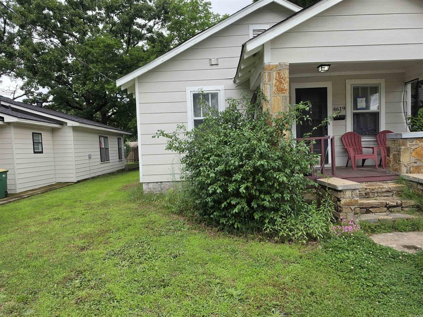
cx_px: 212
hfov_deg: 73.9
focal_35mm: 23
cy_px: 158
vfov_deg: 58.9
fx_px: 281
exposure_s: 1/1690
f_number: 1.4
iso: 64
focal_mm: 6.5
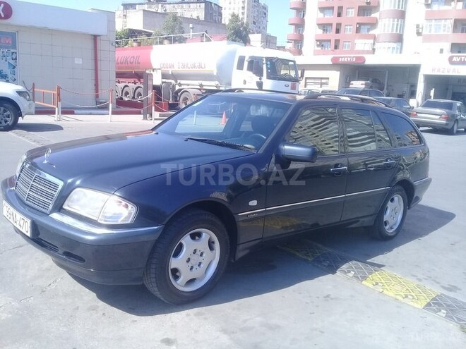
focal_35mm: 31
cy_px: 174
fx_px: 417
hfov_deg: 58.4
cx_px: 233
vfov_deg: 45.4
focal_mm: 3.3
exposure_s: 1/524
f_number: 2.2
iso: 50
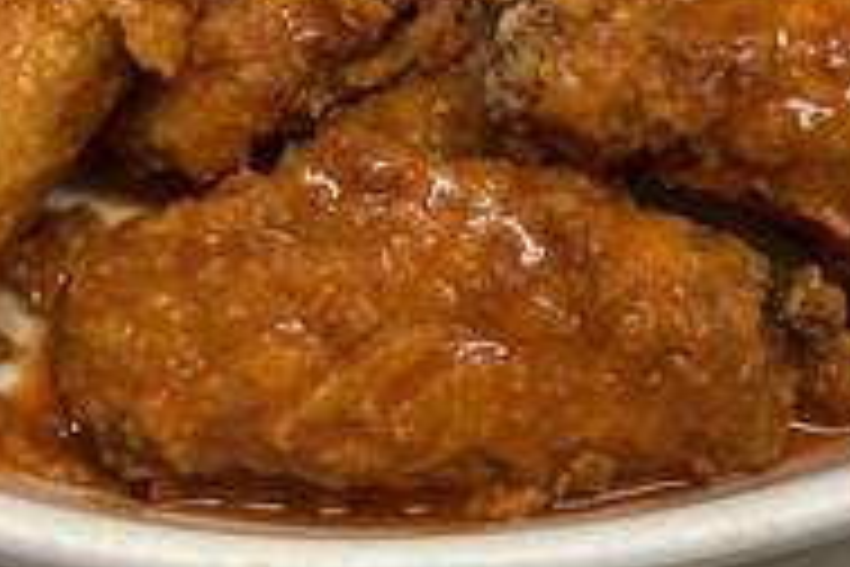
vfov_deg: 13.8
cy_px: -74
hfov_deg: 21.0
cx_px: 427
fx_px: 2290
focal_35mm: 97
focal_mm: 6.76
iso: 125
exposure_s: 1/120
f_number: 1.78
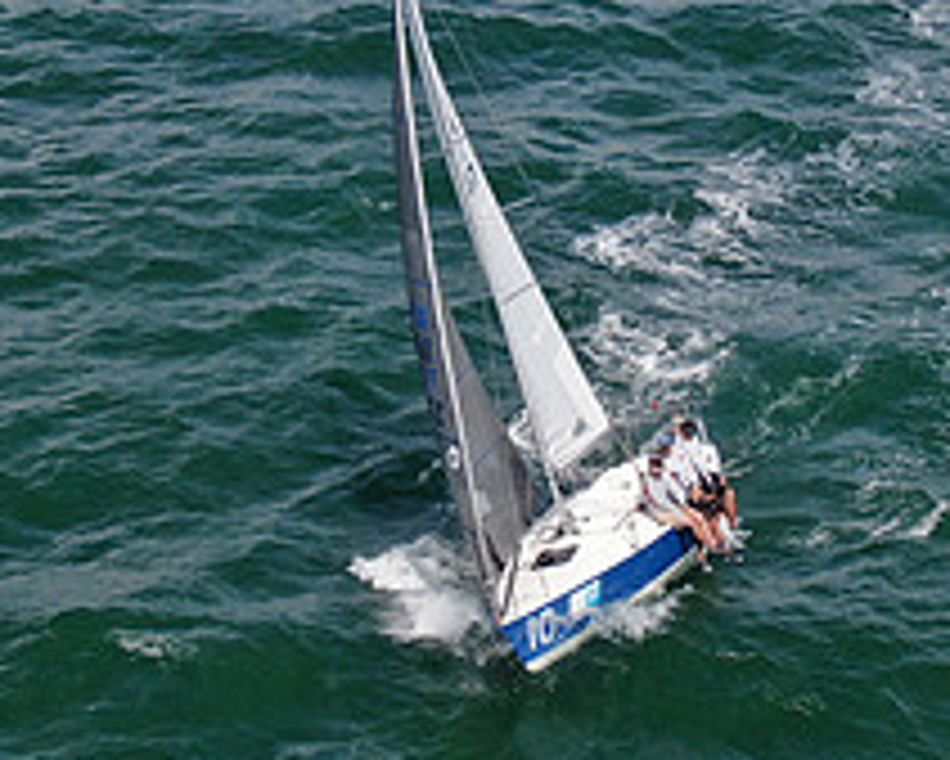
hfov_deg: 14.9
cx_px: 536
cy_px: 250
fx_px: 3629
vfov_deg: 12.0
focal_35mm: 129
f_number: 3.8
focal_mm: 8.6
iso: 100
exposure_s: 1/1000
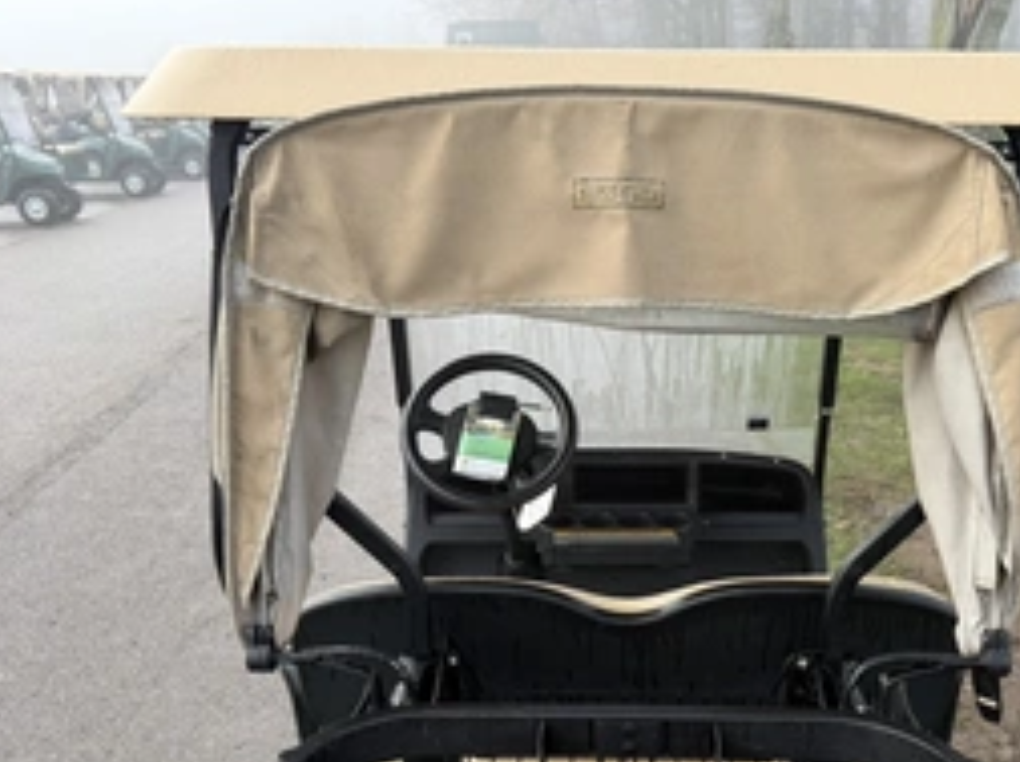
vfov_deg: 36.5
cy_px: 593
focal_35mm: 38
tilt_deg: -20.9
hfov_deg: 48.7
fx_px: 1118
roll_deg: +0.4
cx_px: 621
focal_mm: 6.76
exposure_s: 1/197
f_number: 1.78
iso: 64
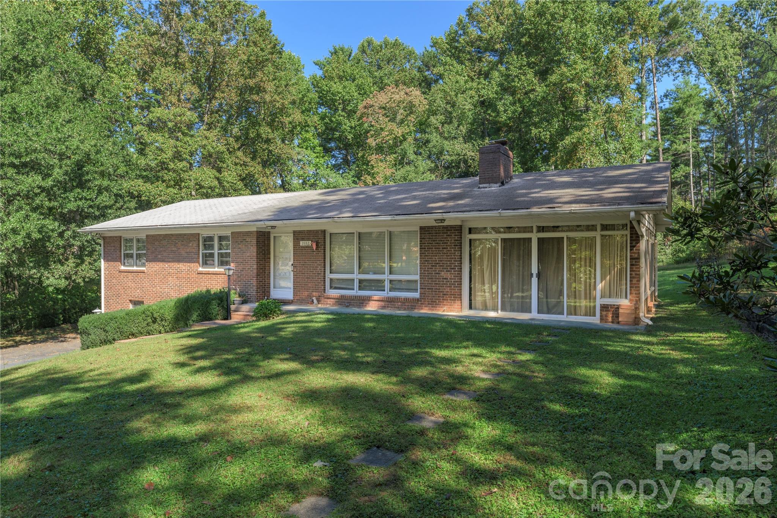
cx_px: 388
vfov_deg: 53.1
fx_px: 518
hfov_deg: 73.7
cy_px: 259
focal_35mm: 24
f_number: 8
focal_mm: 24
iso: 320
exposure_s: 1/200
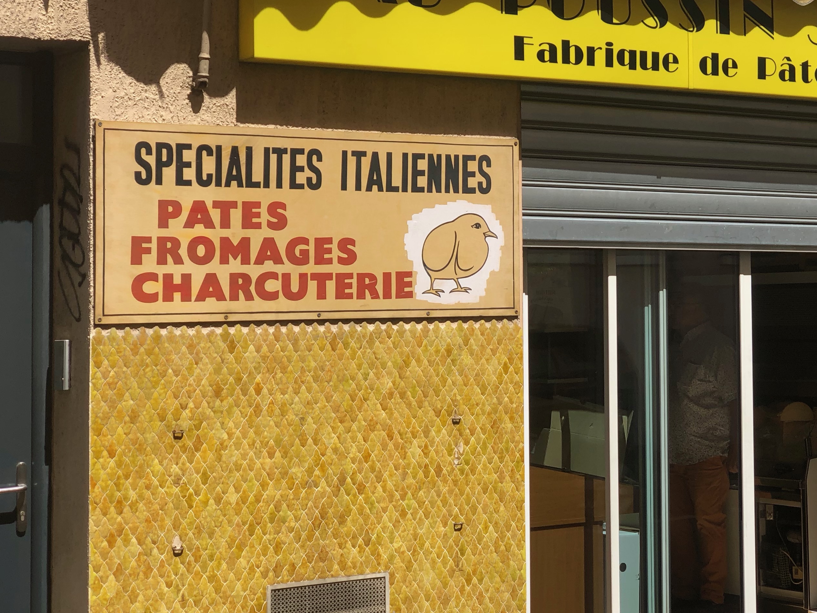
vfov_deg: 17.7
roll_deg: +0.0
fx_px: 1959
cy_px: 213
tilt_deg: +3.7
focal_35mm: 83
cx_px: 594
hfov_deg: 23.4
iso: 16
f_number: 2.4
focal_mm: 6
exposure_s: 1/857
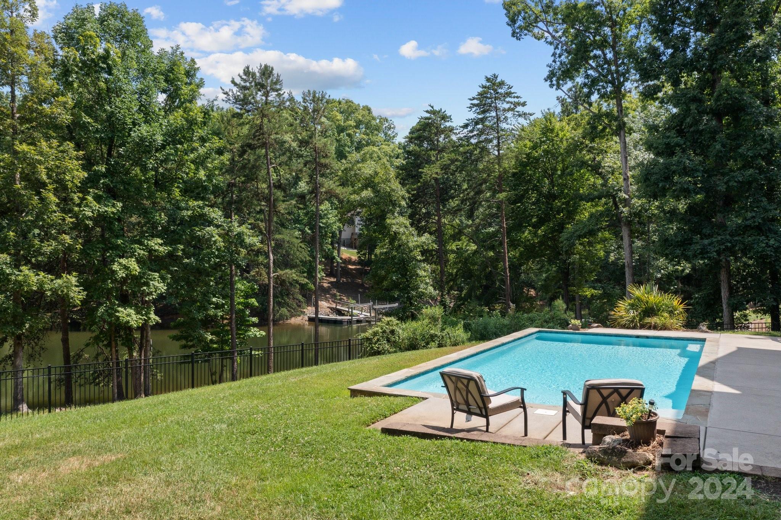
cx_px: 390
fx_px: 607
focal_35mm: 28
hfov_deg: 65.5
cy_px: 260
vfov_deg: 46.4
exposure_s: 1/500
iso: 100
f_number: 5.6
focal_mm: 10.26
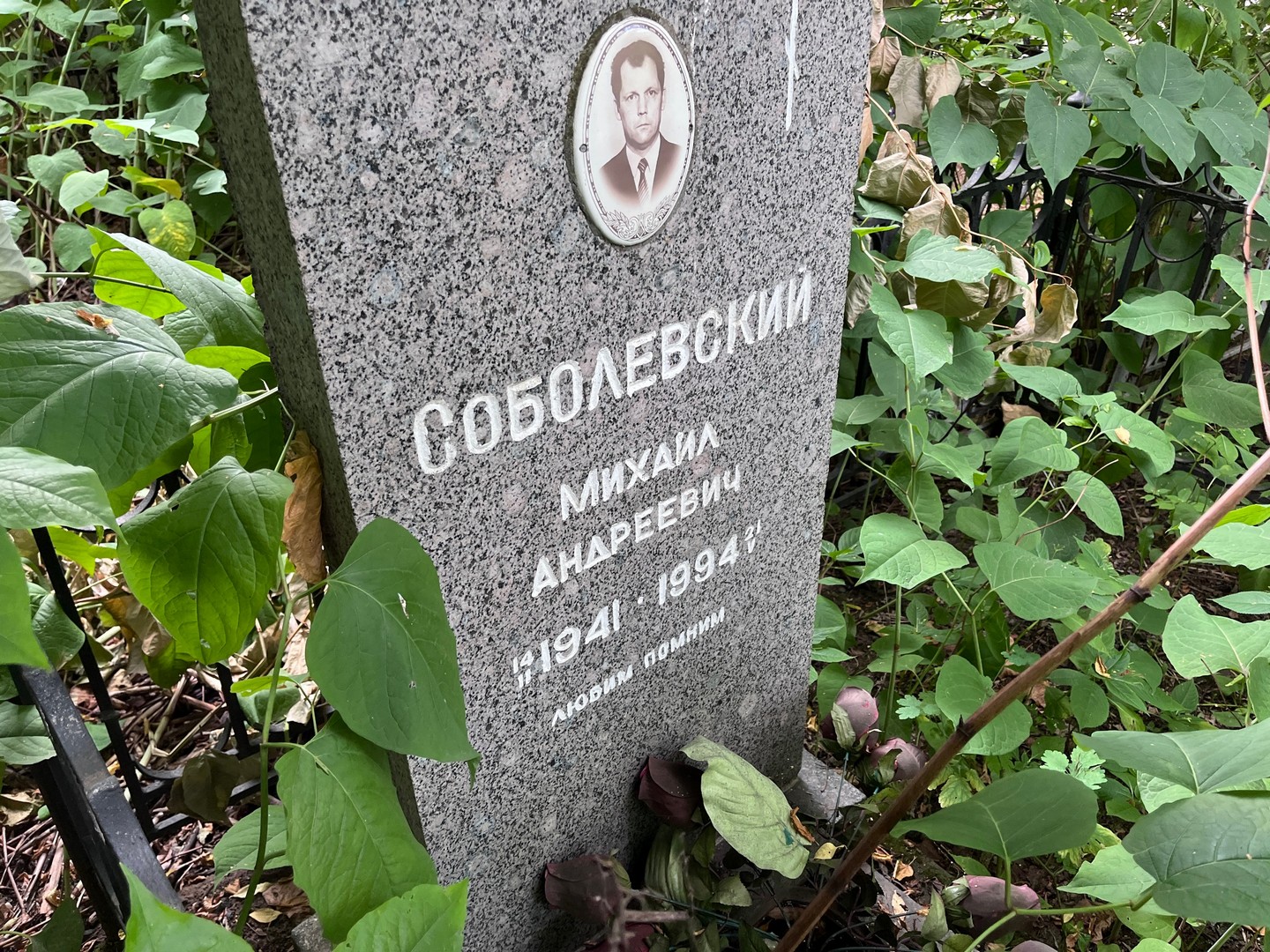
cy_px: 476
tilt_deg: -29.9
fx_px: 954
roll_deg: -1.2
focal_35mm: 26
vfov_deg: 53.1
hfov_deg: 67.3
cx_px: 635
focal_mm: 5.1
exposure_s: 1/121
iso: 125
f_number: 1.6
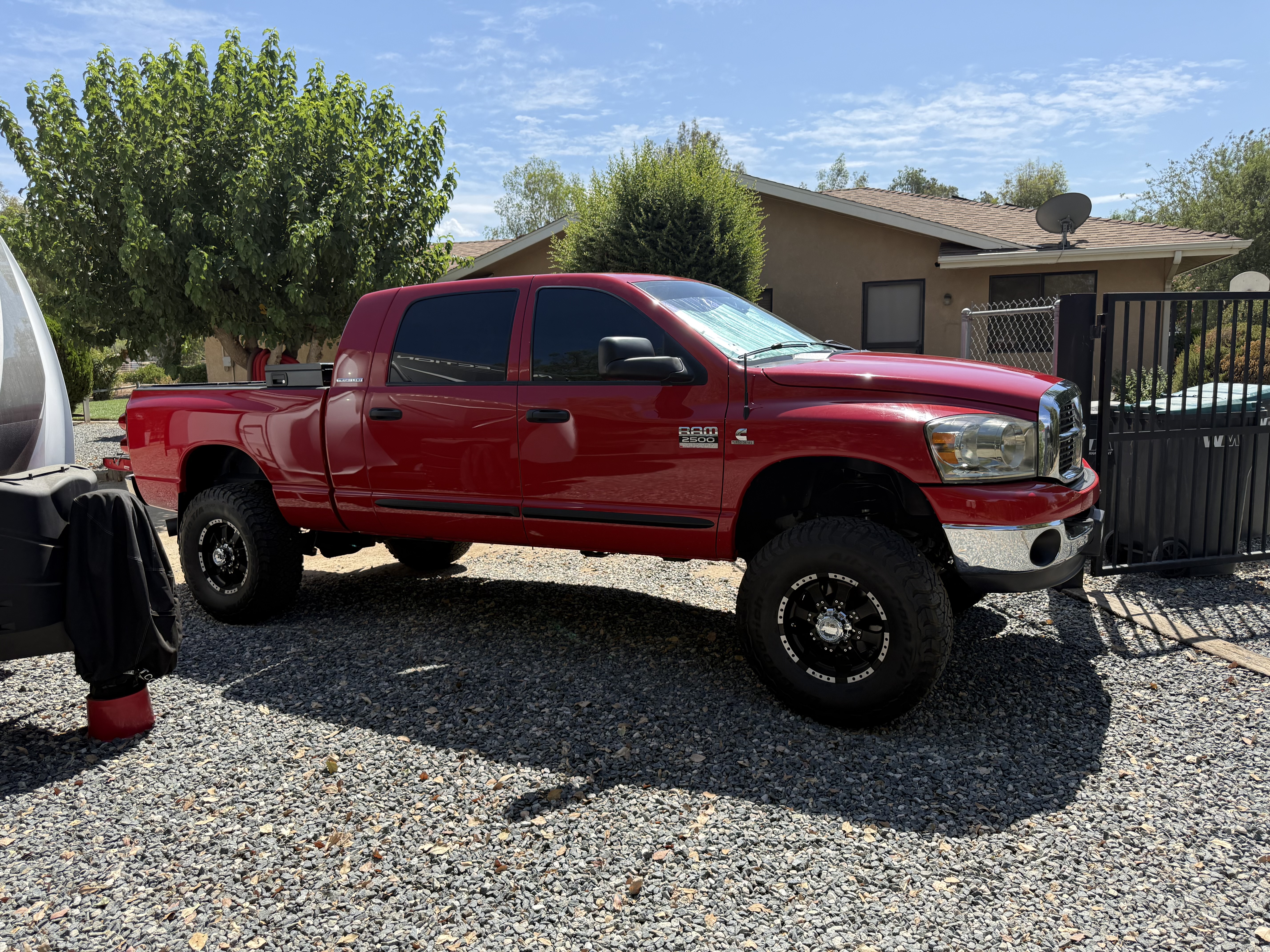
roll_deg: +0.7
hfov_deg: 71.6
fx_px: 881
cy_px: 476
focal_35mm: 24
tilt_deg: -8.2
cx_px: 635
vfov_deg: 56.8
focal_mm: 6.76
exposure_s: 1/3279
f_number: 1.78
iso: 100
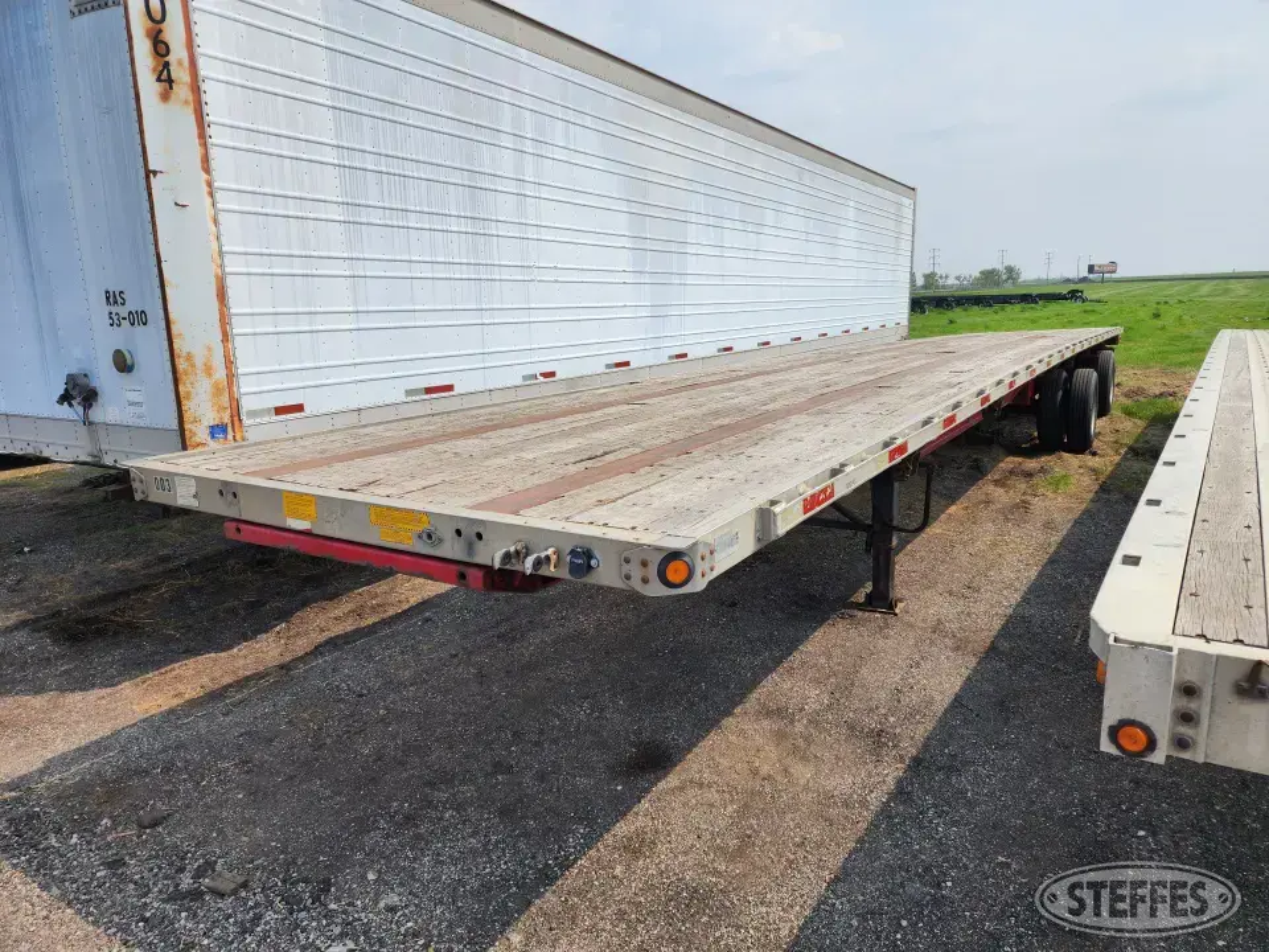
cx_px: 634
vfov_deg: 58.9
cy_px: 476
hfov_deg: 73.9
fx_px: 843
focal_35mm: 23
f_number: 1.8
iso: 12
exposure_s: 1/1406
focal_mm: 6.4
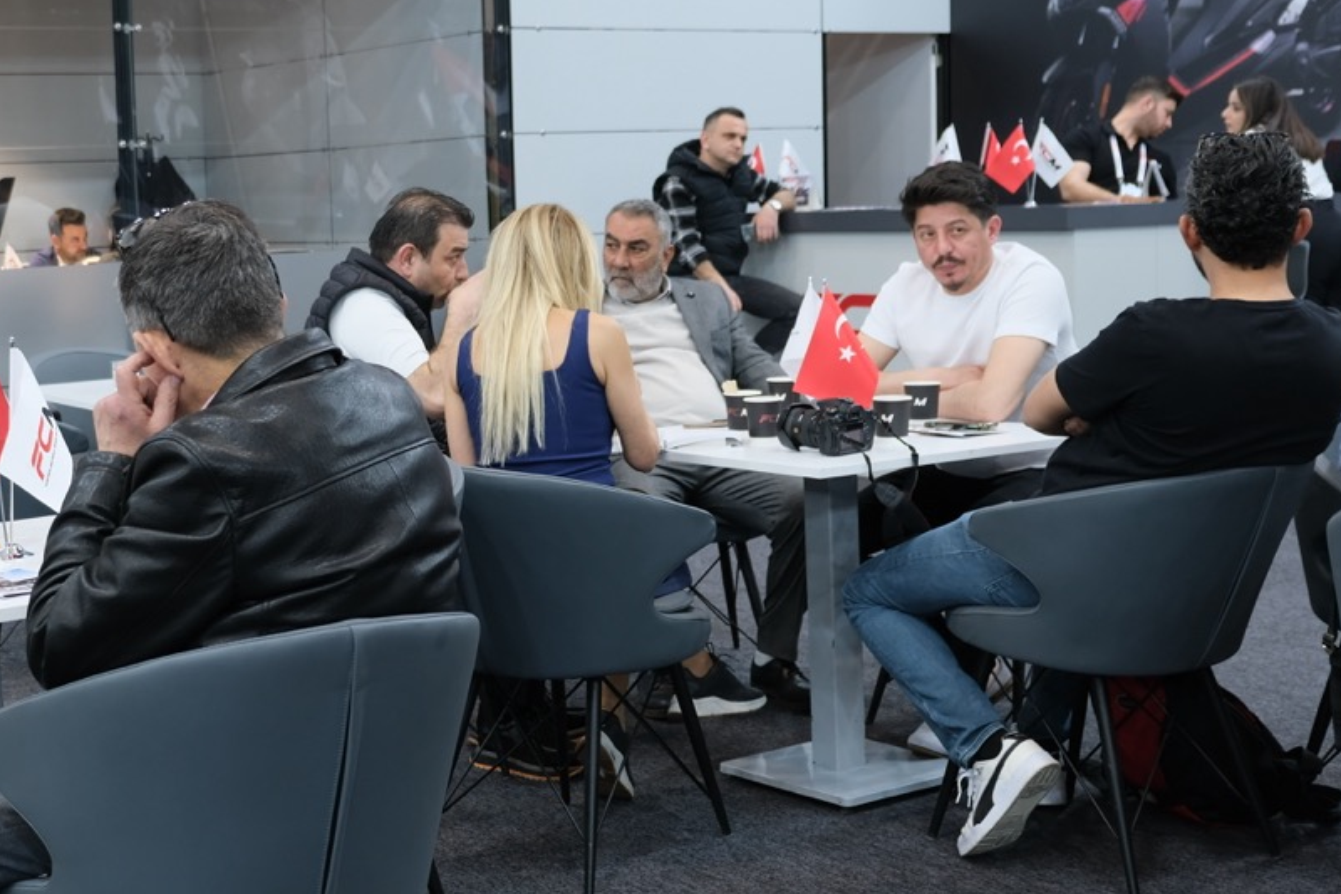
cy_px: 415
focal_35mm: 56
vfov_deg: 24.2
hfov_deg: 34.9
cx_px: 334
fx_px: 2085
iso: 500
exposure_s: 1/100
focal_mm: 23.3
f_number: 3.2
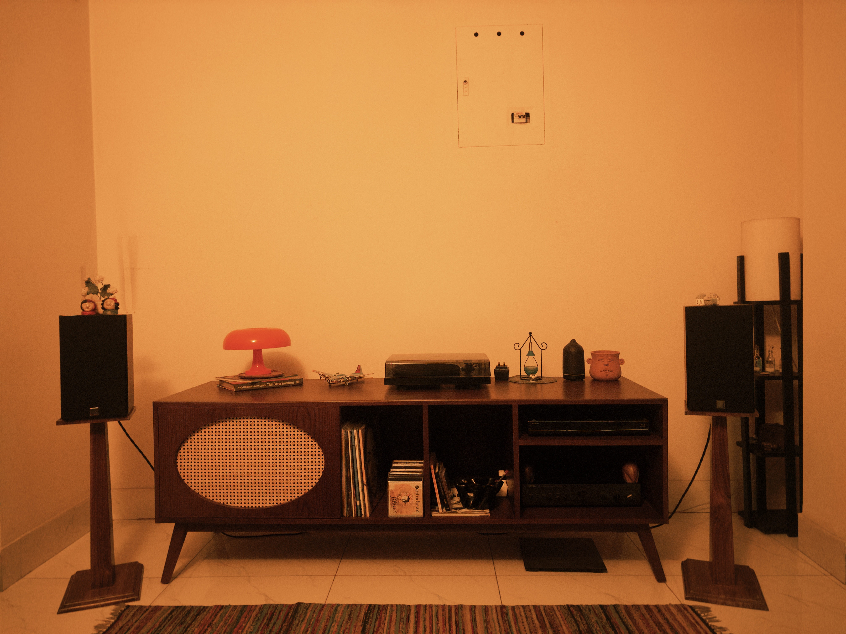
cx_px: 423
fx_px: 635
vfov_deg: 53.1
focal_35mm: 26
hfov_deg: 67.3
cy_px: 317
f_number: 1.6
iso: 200
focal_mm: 5.96
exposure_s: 1/50
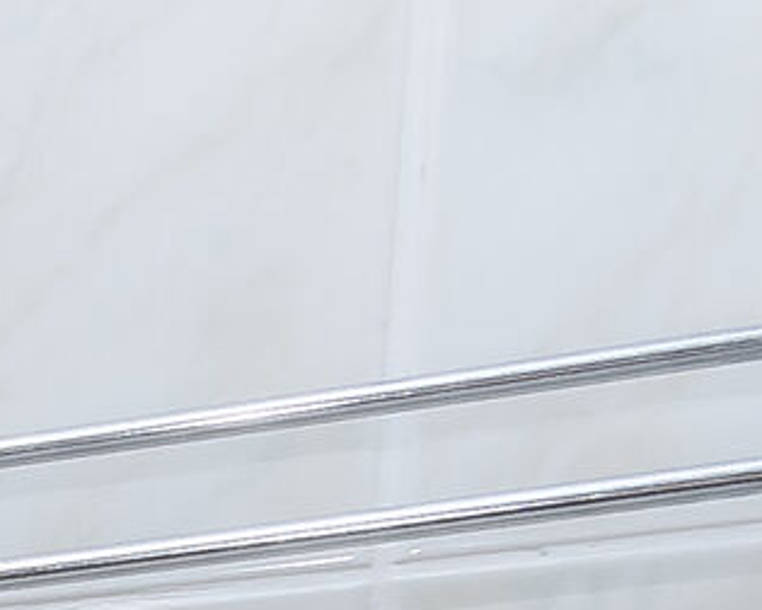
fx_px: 2819
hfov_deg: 7.4
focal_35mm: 125
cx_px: -2559
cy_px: 1410
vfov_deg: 10.7
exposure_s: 1/80
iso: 100
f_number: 9
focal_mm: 10
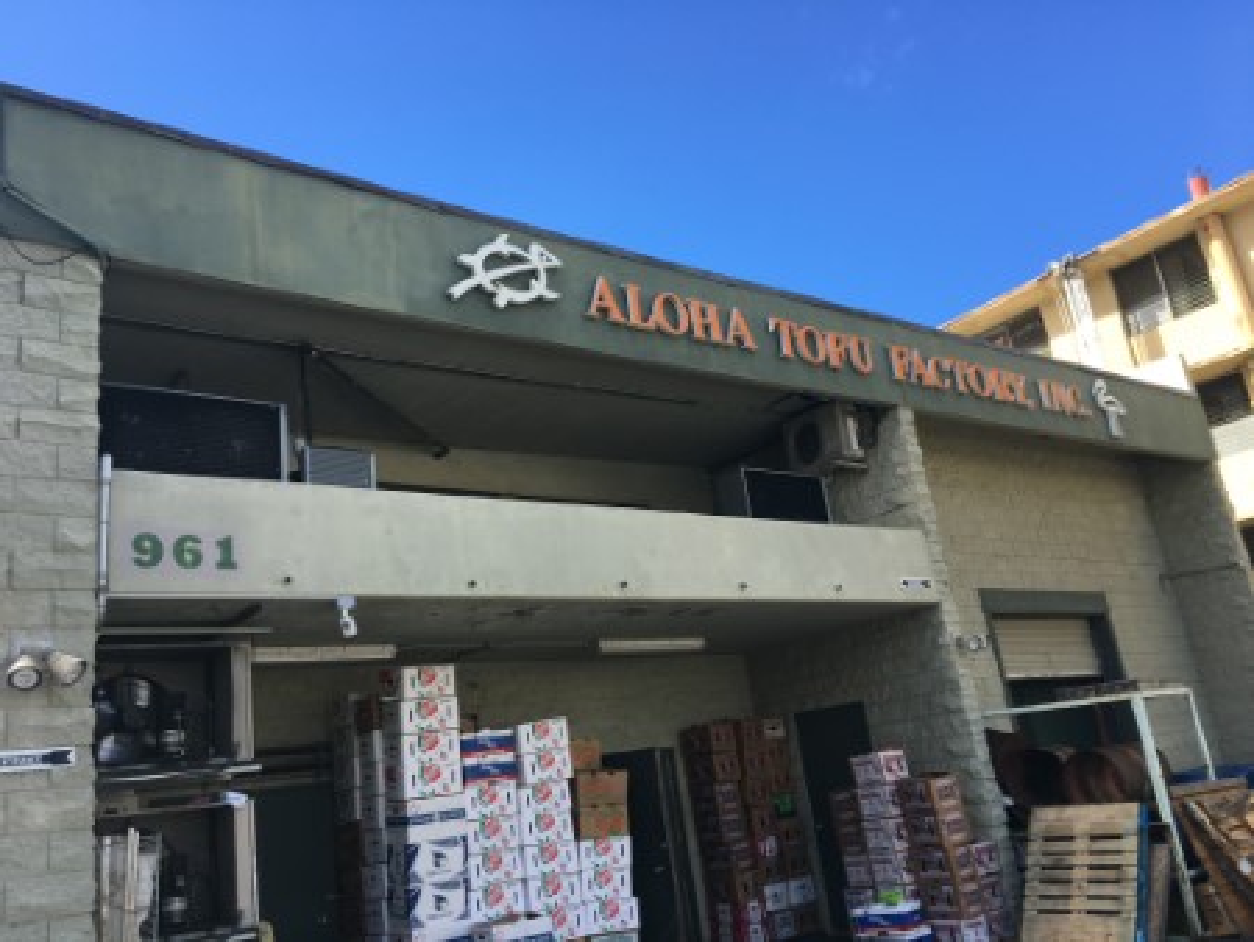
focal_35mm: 29
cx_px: 627
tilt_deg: +12.6
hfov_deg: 61.6
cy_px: 471
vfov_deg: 48.3
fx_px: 1051
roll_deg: +5.7
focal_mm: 4.15
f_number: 2.2
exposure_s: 1/625
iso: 25
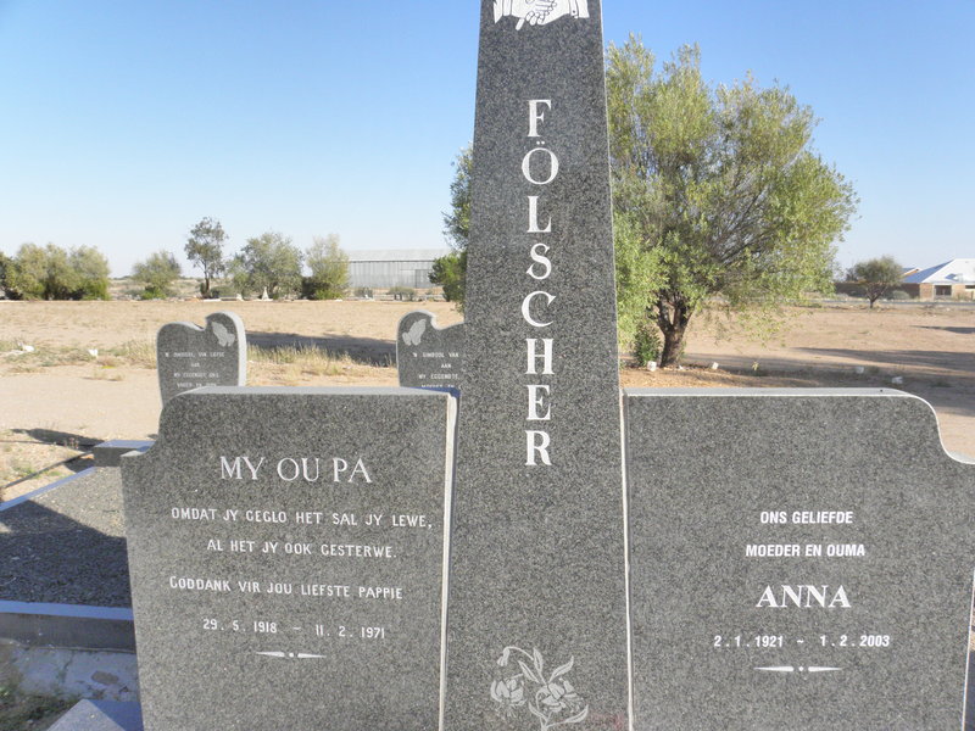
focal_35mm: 26
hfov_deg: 67.3
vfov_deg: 53.1
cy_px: 366
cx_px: 488
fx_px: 732
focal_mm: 4.6
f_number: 6.3
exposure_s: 1/500
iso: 200
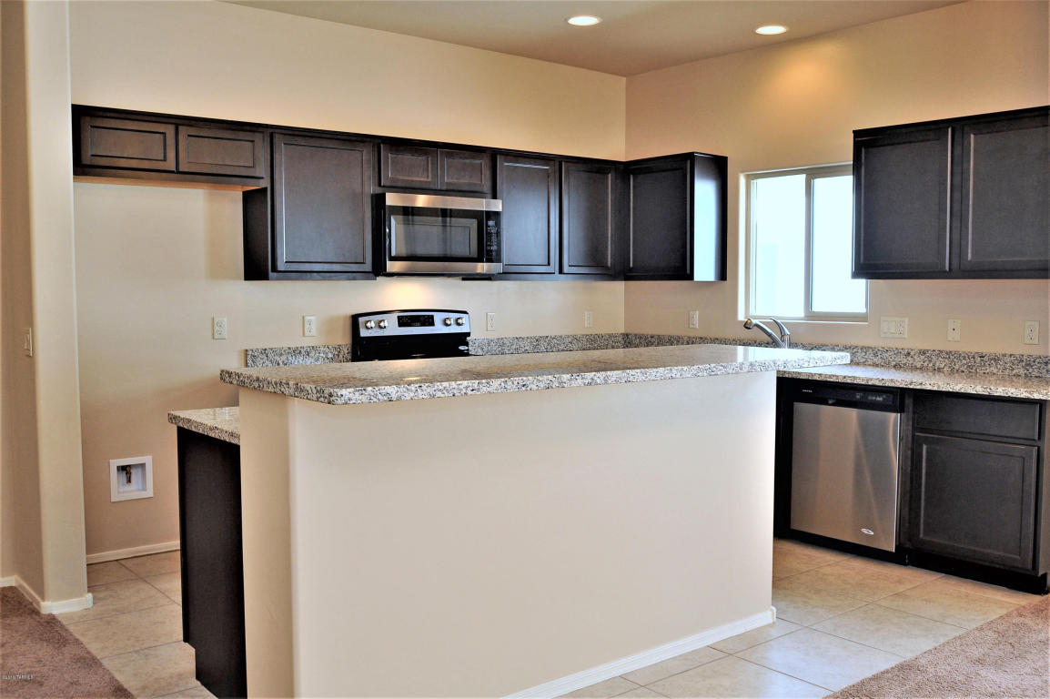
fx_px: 1020
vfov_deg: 37.8
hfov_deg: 54.5
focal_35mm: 35
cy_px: 350
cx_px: 525
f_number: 10
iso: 1000
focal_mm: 35
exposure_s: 1/40
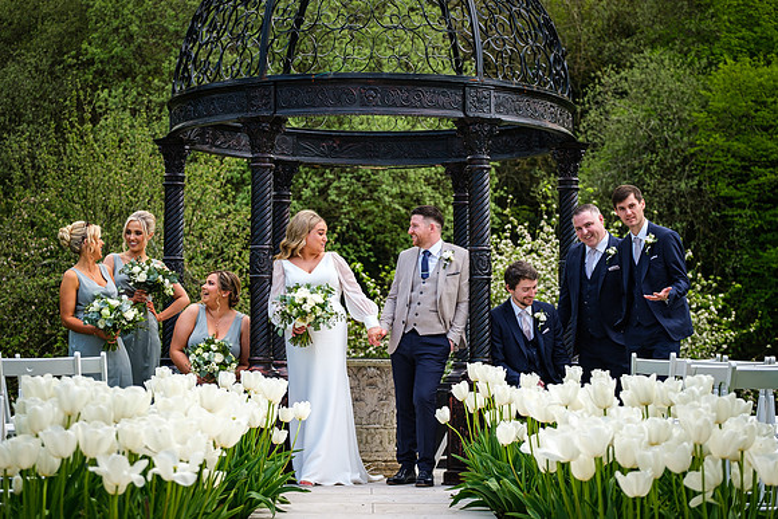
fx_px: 1775
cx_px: 392
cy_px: 241
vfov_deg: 16.6
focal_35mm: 82
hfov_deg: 24.7
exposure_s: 1/400
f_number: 2.8
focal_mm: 50
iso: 200
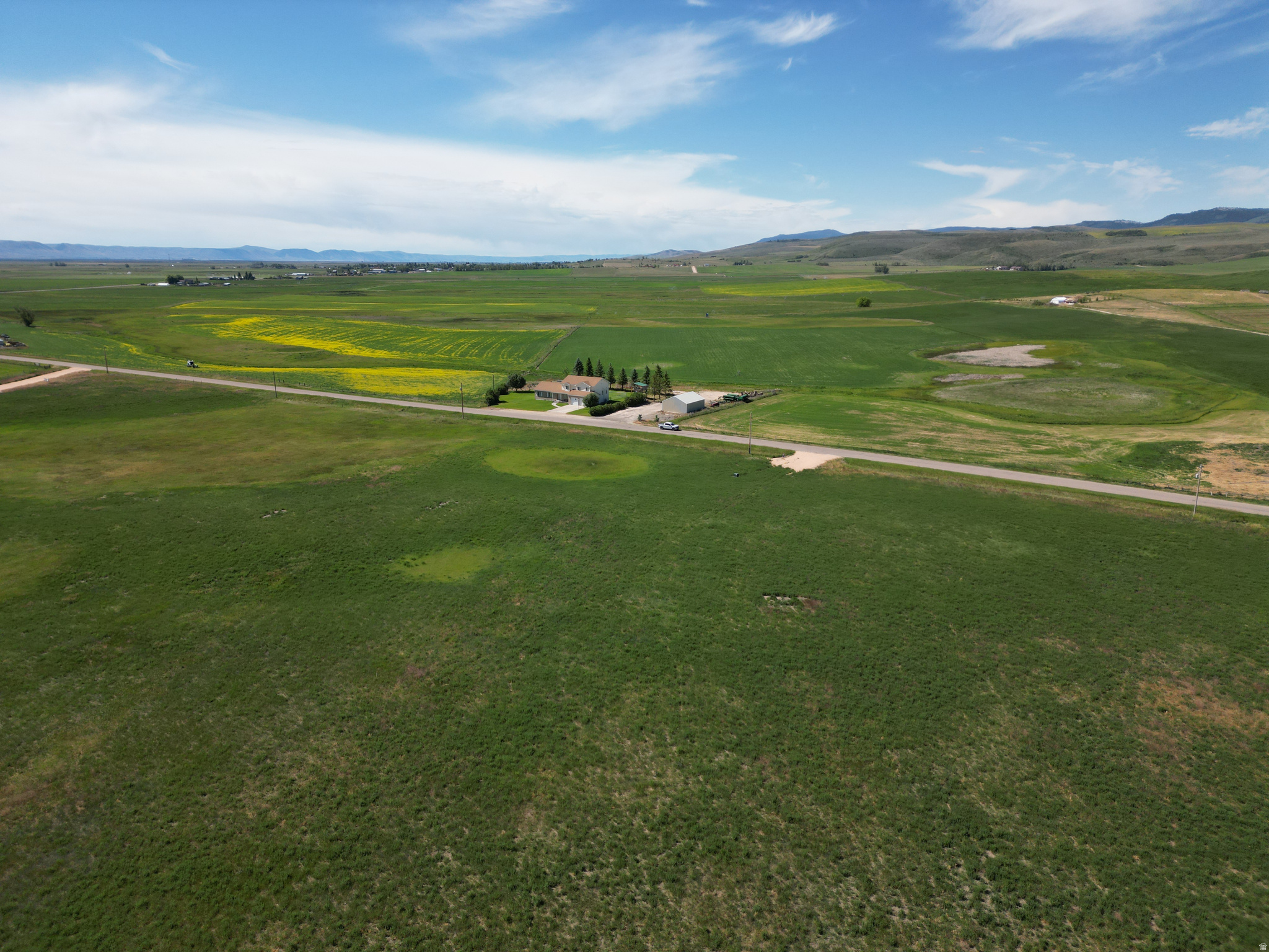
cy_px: 476
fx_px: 880
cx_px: 634
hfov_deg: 71.6
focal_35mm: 24
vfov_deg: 56.8
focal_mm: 6.72
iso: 130
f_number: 1.7
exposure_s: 1/3200
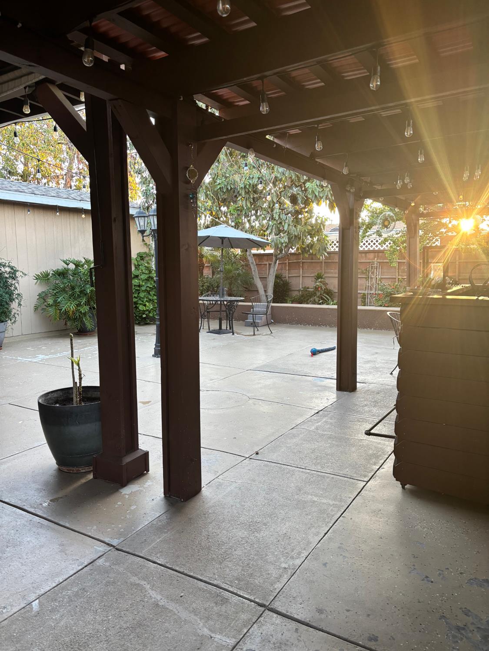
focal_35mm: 26
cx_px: 244
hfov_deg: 53.1
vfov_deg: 67.3
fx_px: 490
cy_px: 326
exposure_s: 1/121
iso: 125
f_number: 1.6
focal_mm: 5.96
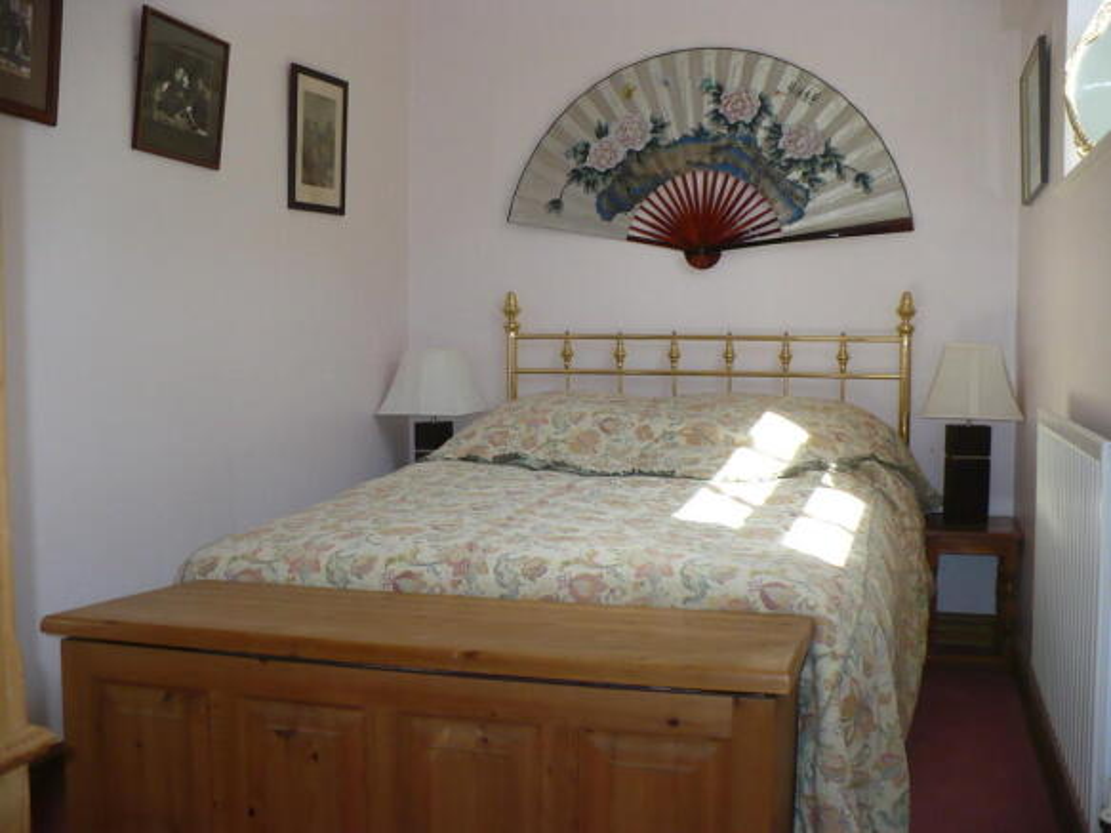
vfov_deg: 38.7
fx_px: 1187
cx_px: 556
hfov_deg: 50.1
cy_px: 416
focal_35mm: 37
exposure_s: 1/400
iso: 200
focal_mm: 6.1
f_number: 2.8
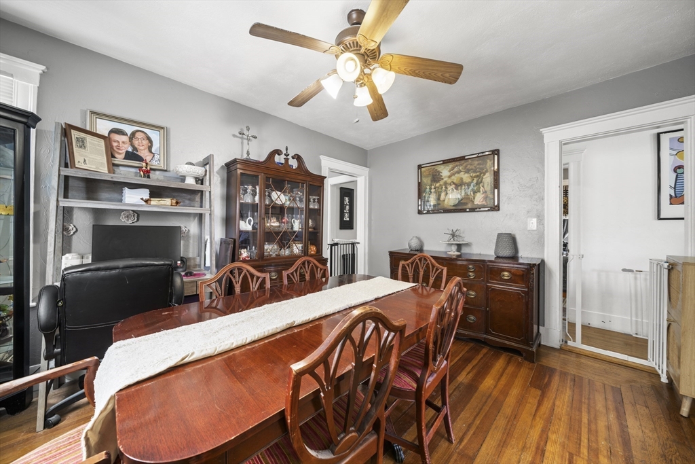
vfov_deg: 90.0
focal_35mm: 12
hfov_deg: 112.6
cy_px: 232
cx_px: 348
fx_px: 232
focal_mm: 12
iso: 320
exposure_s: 1/8
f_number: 7.1
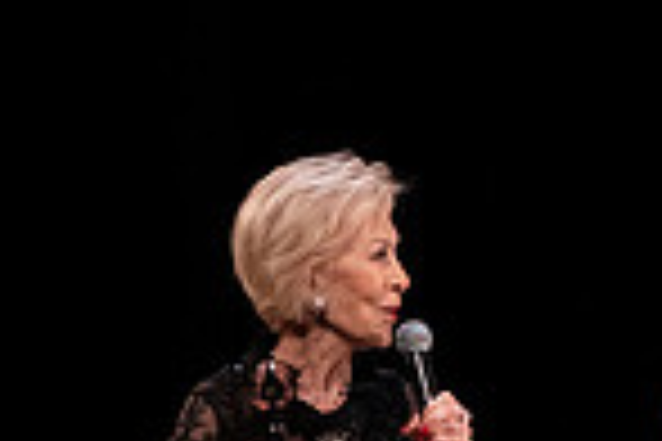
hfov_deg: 1.4
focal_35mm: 1481
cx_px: 396
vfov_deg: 0.9
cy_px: 857
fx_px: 27232
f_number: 11
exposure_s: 1/320
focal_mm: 376
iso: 12800
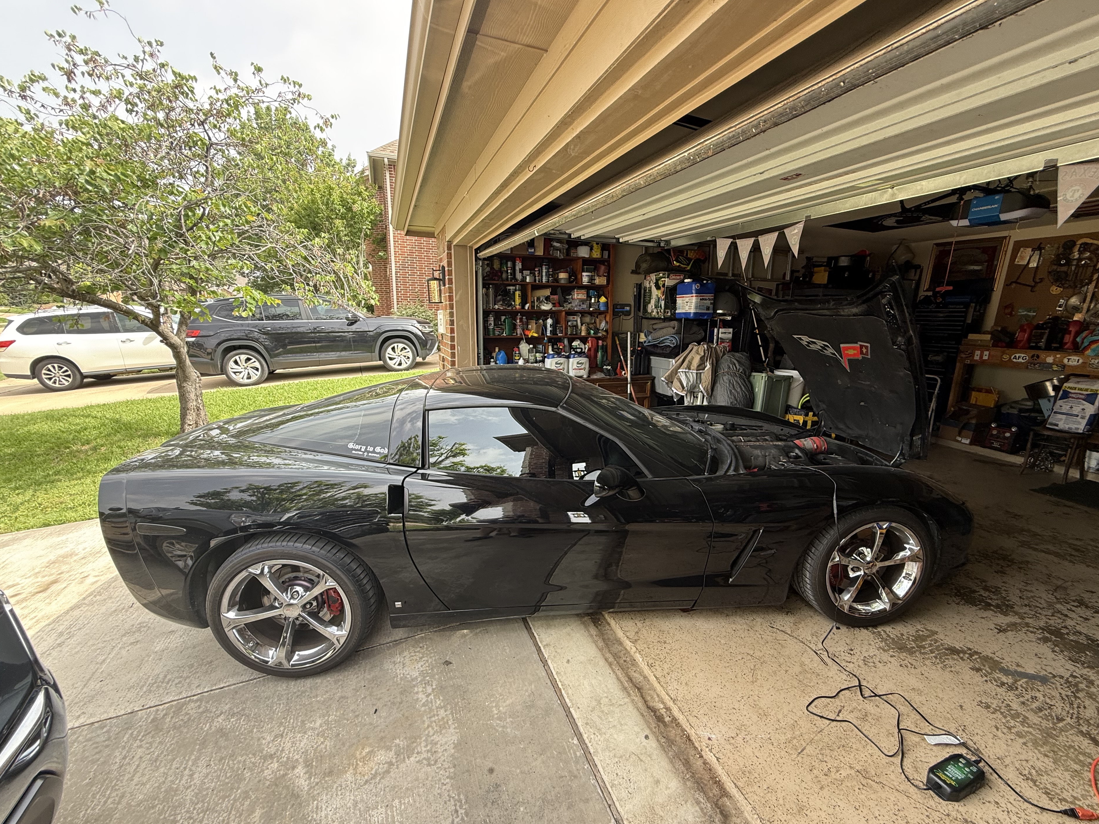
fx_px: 476
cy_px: 430
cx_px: 563
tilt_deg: -14.2
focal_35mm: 15
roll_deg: -2.0
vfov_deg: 81.7
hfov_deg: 98.2
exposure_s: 1/103
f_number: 2.2
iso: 64
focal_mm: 2.22
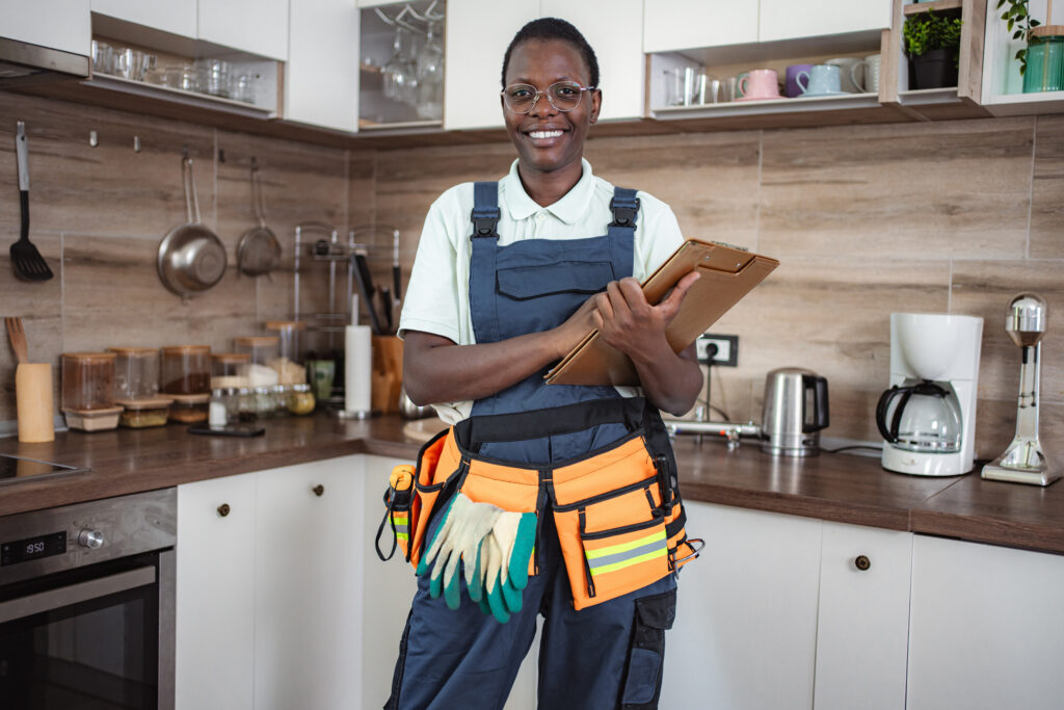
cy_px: 355
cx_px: 532
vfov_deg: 37.9
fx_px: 1035
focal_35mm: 35
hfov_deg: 54.4
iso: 400
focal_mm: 35
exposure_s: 1/200
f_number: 1.8
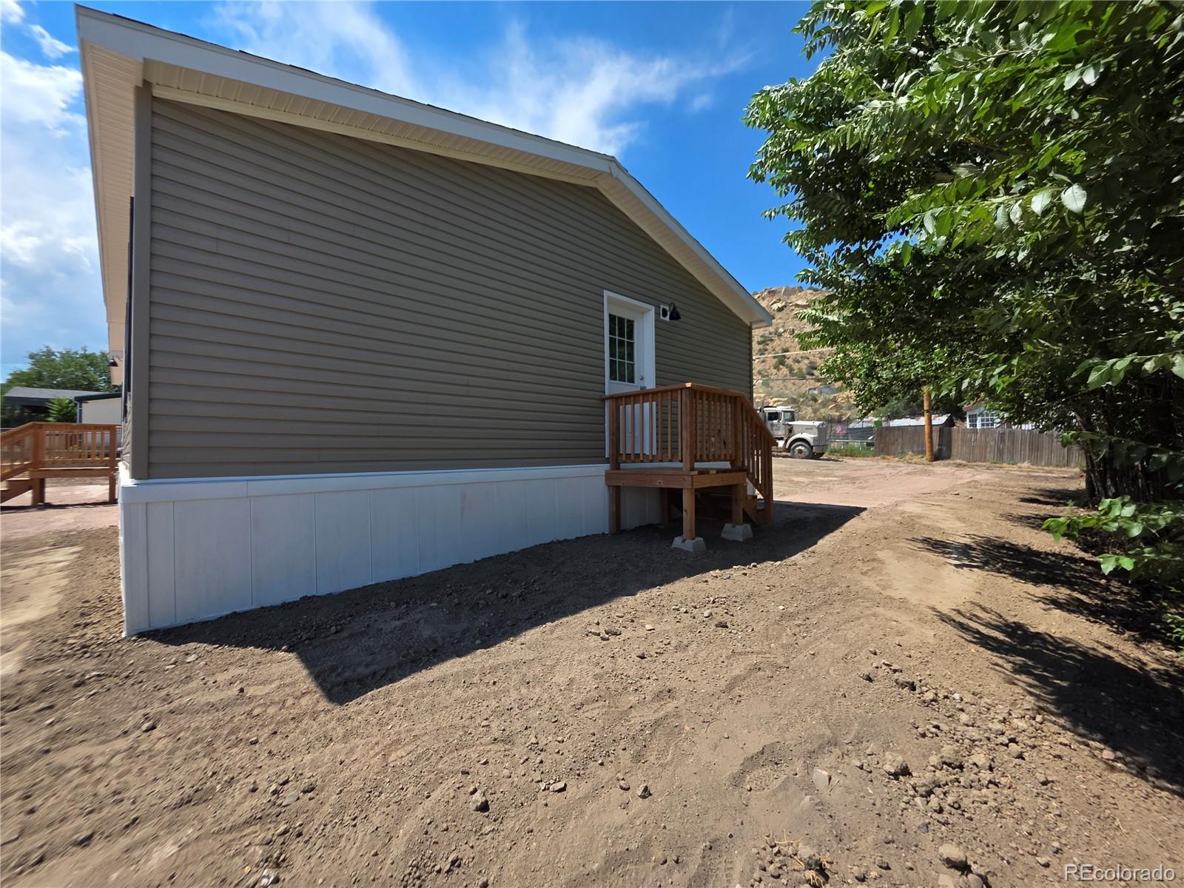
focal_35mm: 13
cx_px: 592
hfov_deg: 106.2
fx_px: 445
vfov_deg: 89.9
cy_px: 444
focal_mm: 2.2
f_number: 1.9
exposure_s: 1/1894
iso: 40
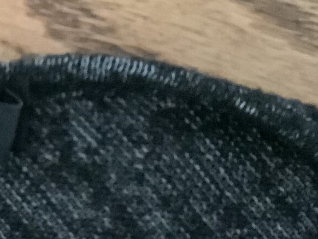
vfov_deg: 13.5
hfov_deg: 17.2
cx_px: -63
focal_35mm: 109
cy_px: 214
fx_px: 1002
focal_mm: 3.3
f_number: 2.4
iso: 800
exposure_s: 1/15
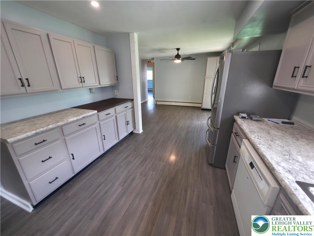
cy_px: 118
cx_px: 157
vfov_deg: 89.9
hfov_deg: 106.2
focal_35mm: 13
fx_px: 118
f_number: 1.9
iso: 100
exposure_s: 1/30
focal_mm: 2.2
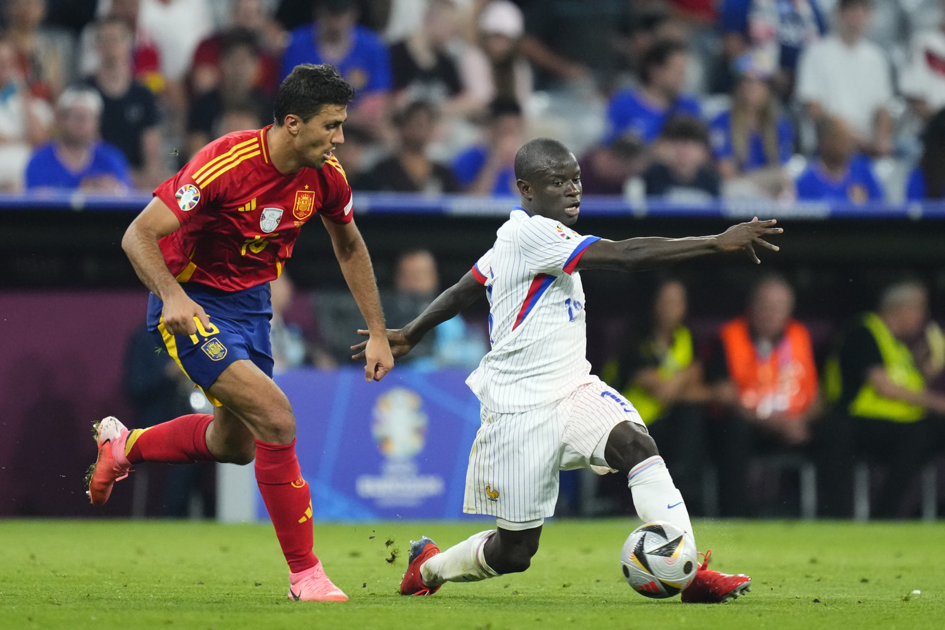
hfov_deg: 5.2
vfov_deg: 3.4
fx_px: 10499
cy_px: 315
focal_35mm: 400
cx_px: 472
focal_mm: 400
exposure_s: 1/1600
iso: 3200
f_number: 2.8
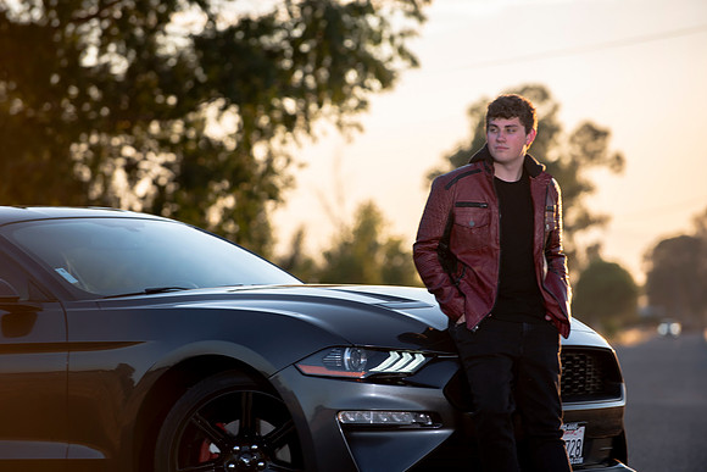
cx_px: 354
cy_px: 236
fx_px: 3929
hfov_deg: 10.3
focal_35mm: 200
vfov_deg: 6.9
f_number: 5
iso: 50
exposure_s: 1/100
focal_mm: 200
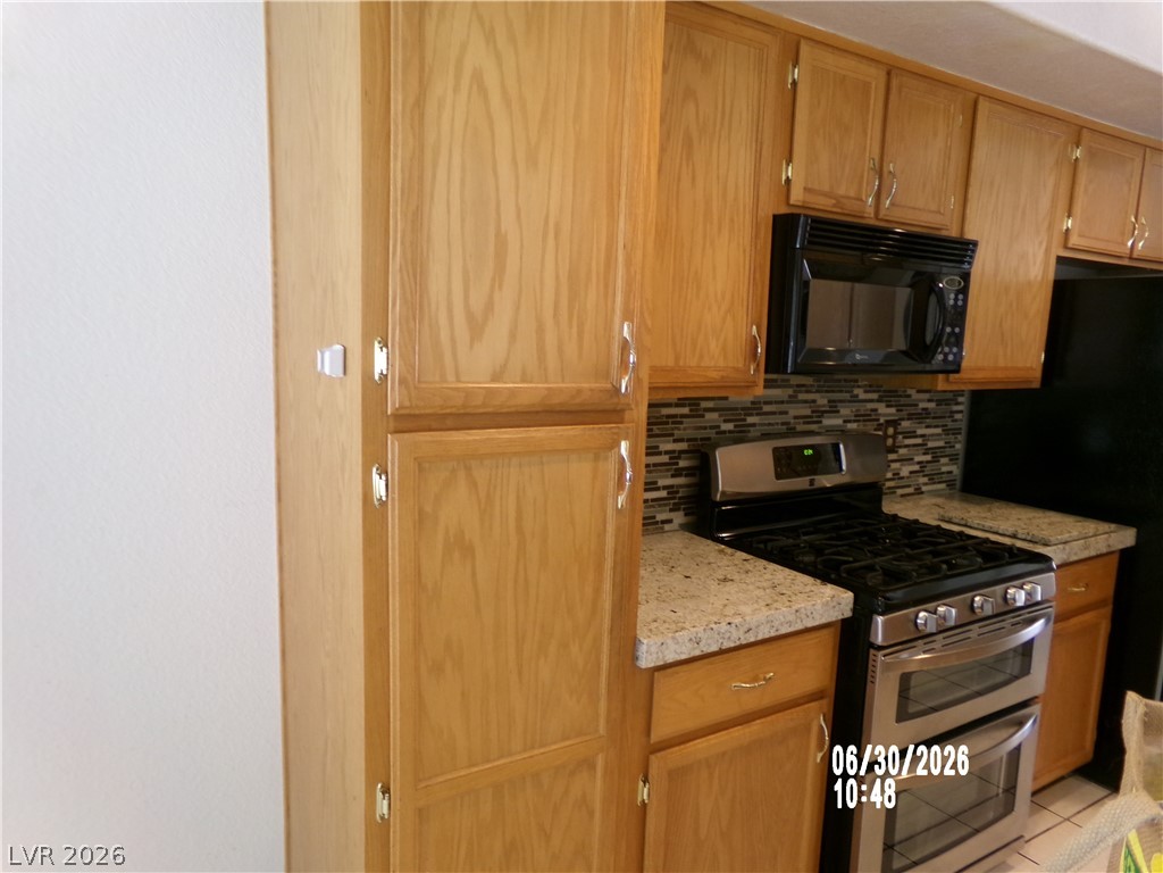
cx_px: 582
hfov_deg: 71.6
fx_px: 806
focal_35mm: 24
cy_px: 436
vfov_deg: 56.8
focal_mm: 4.3
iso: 220
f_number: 3.7
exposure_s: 1/17
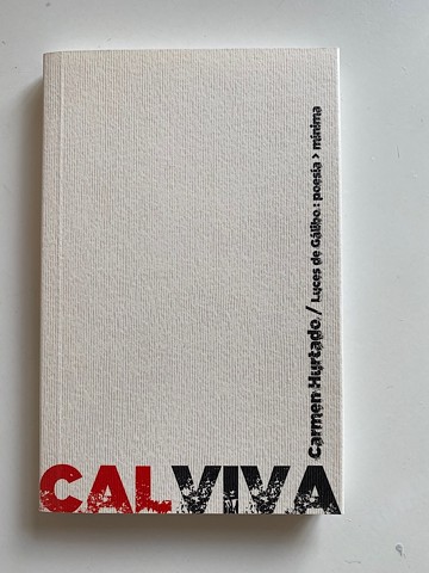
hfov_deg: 53.1
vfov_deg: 67.3
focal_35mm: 26
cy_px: 286
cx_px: 214
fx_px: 430
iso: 32
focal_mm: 4.2
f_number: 1.8
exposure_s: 1/110
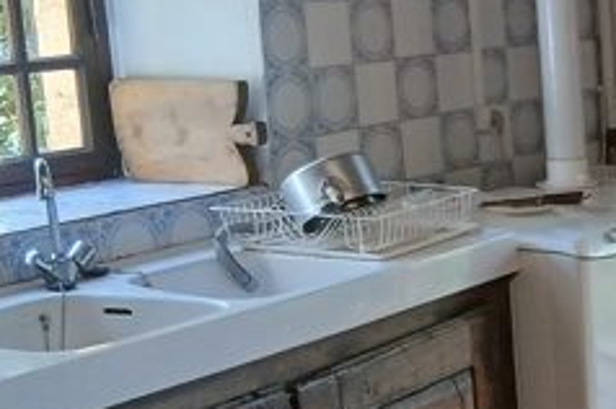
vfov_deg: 14.9
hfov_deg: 20.0
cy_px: 313
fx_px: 1555
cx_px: 867
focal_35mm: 91
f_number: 1.8
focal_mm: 3.98
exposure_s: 1/50
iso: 160
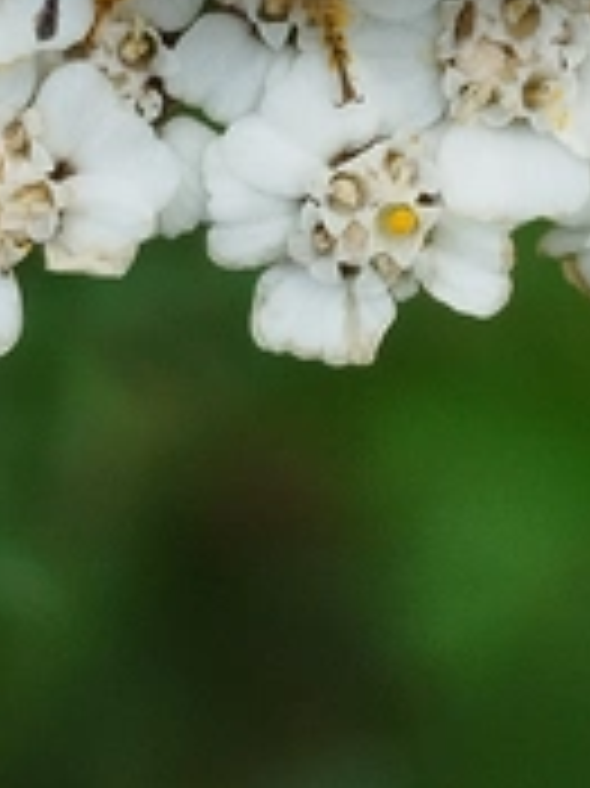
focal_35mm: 88
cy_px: 252
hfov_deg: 16.6
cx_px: 464
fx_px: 2002
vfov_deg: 22.2
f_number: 1.7
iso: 50
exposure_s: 1/204
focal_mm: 5.31
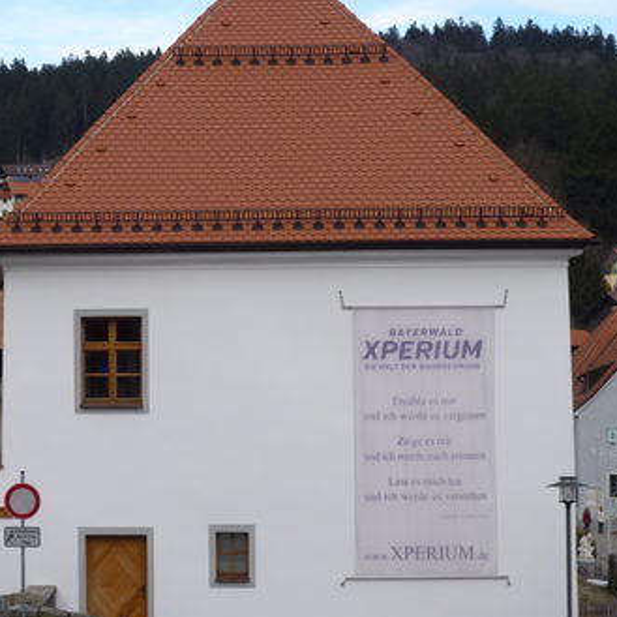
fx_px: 1835
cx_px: 148
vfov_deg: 19.1
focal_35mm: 91
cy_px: 330
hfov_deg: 18.9
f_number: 4.2
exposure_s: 1/160
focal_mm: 9.5
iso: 80
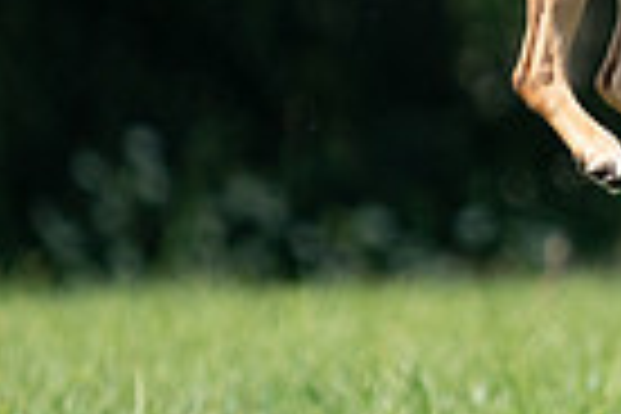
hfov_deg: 1.3
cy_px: -79
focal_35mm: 1604
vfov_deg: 0.9
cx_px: 1188
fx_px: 27667
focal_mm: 382
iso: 1250
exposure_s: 1/4000
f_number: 6.3
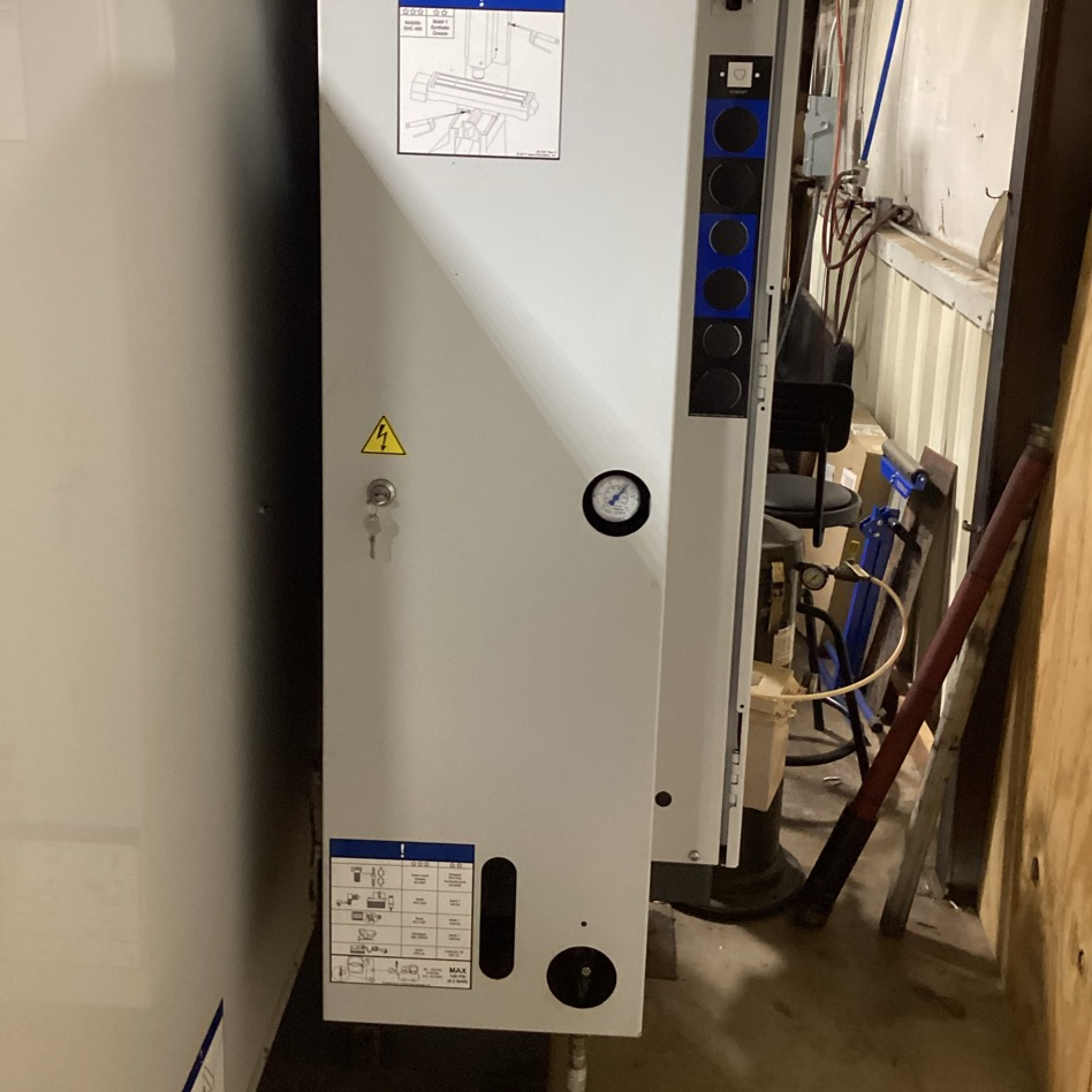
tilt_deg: -12.2
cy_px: 404
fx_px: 1321
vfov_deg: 44.5
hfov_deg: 44.9
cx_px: 544
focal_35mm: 37
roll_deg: -1.3
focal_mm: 3.3
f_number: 2.4
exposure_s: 1/40
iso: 250
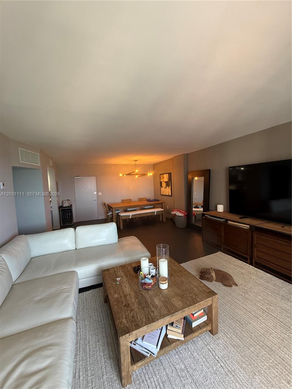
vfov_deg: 102.1
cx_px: 146
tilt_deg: -2.1
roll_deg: +1.9
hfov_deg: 85.7
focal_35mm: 14
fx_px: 157
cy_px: 194
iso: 250
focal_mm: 2.22
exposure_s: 1/99
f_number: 2.2
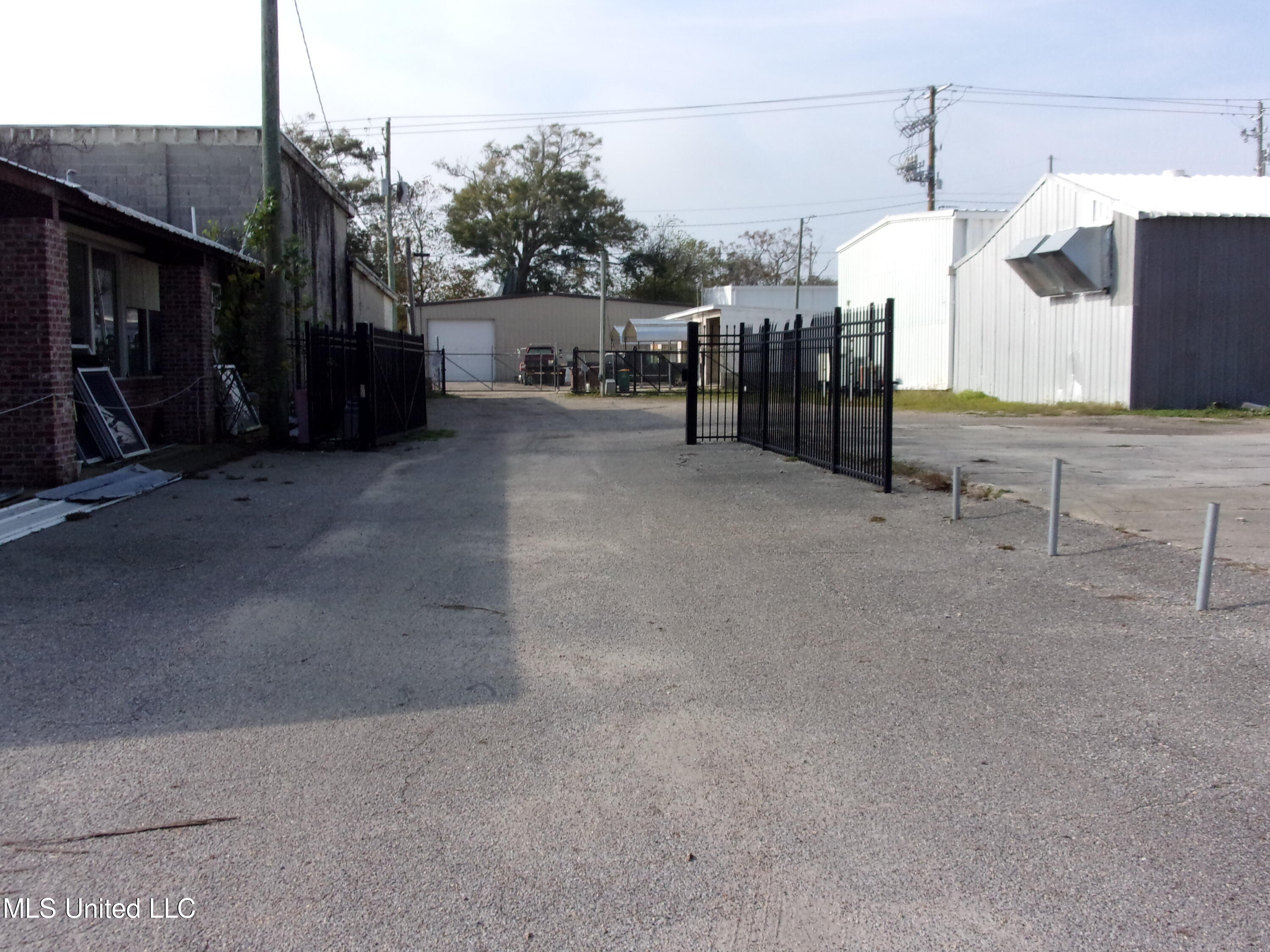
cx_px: 635
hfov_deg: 51.4
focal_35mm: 36
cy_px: 476
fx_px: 1321
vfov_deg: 39.7
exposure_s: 1/250
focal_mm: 6.4
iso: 200
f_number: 11.8
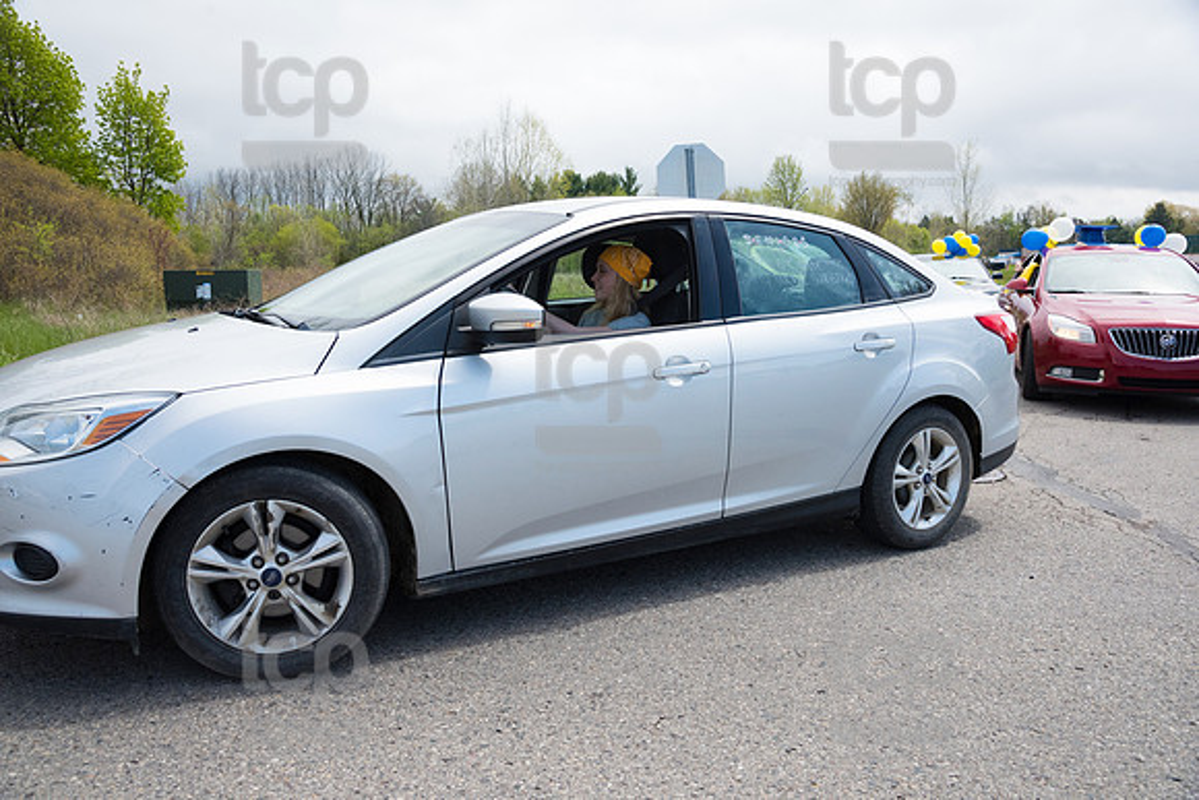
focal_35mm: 28
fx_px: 933
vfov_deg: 46.4
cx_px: 600
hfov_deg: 65.5
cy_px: 400
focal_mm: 28
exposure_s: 1/1600
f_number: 7.1
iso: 1000
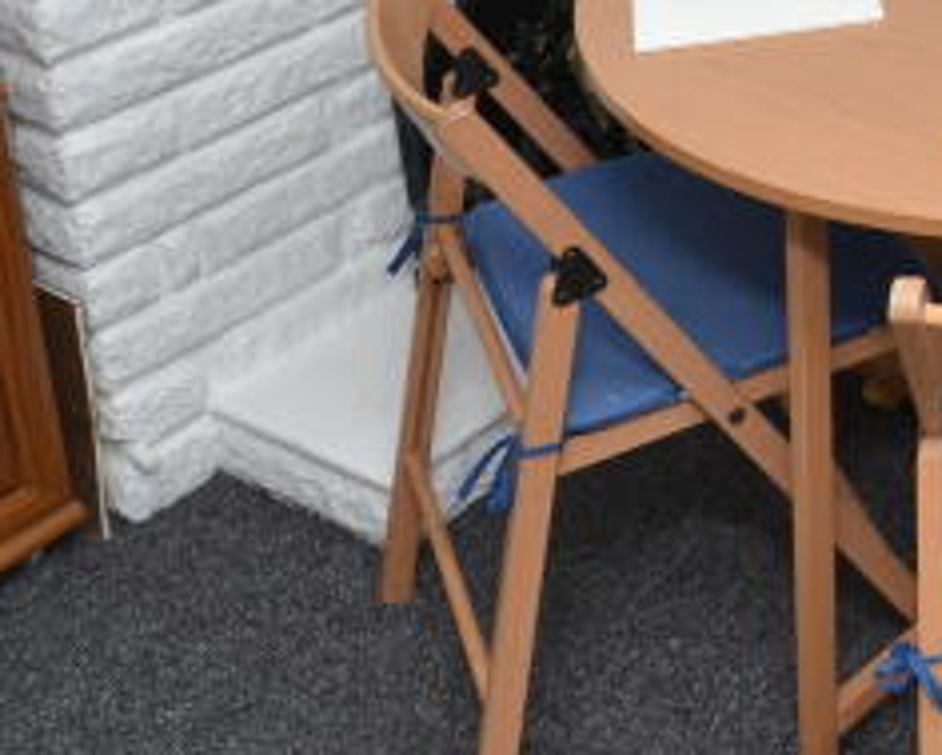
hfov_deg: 25.4
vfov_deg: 21.2
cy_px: -366
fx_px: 1701
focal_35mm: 61
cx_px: 1309
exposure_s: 1/160
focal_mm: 10
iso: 400
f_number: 6.3
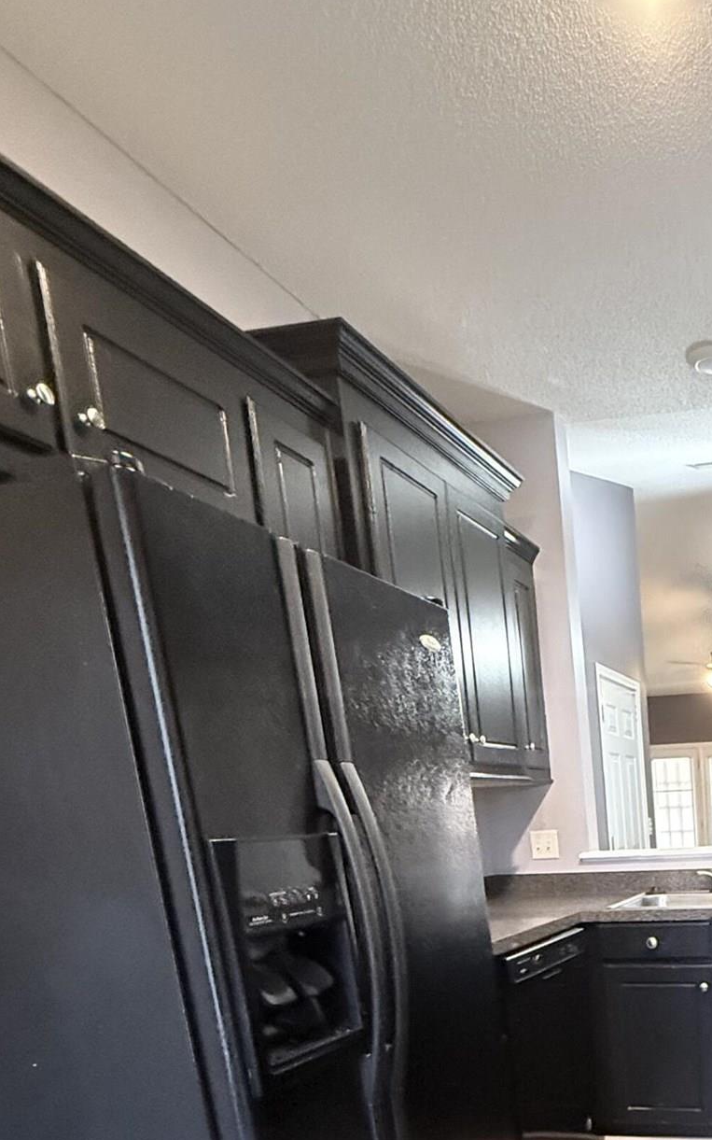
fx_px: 869
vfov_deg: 58.3
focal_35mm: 28
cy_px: 996
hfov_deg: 38.4
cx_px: 746
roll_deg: +2.1
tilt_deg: -12.0
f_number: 2.2
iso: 1000
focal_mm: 2.22
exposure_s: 1/60
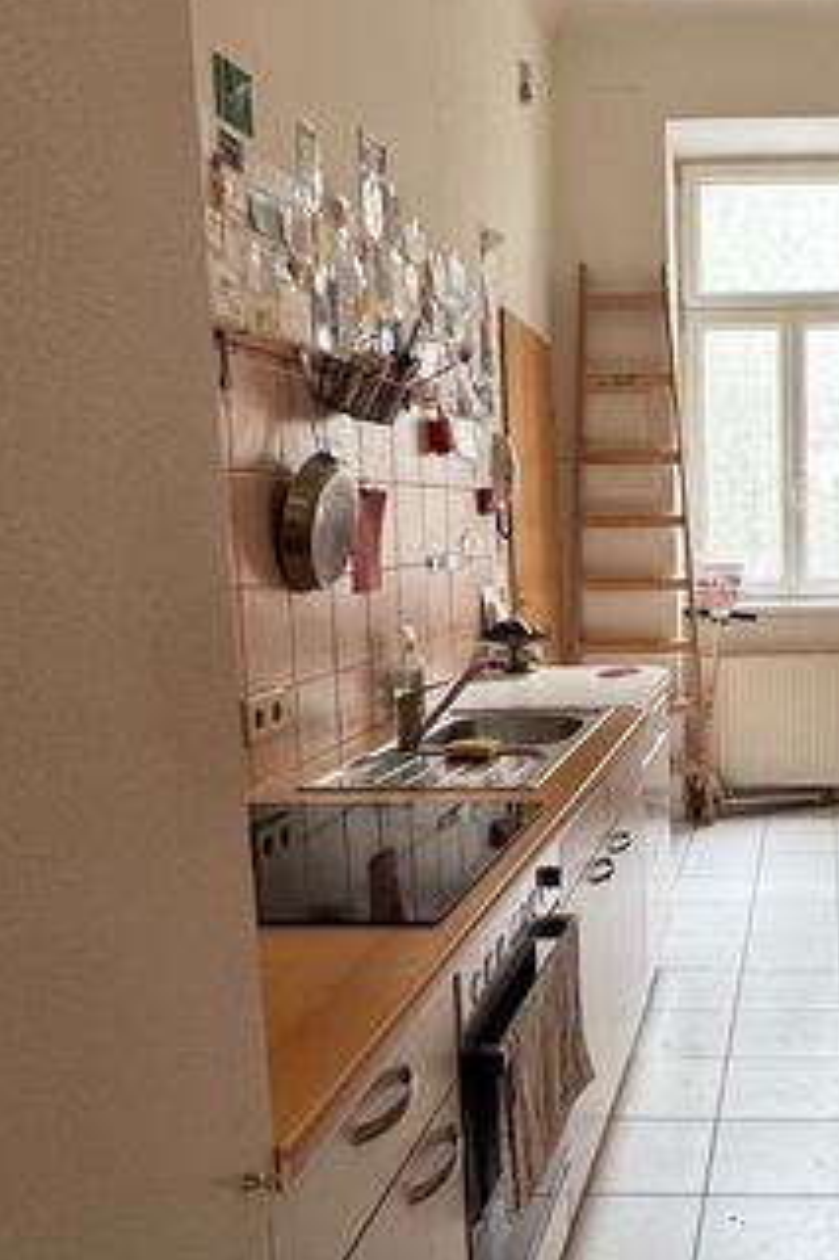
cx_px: 776
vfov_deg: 54.4
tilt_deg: -6.9
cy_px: 669
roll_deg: +1.0
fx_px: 1225
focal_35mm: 35
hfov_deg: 35.3
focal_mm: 2.22
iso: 125
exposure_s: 1/100
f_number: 2.2
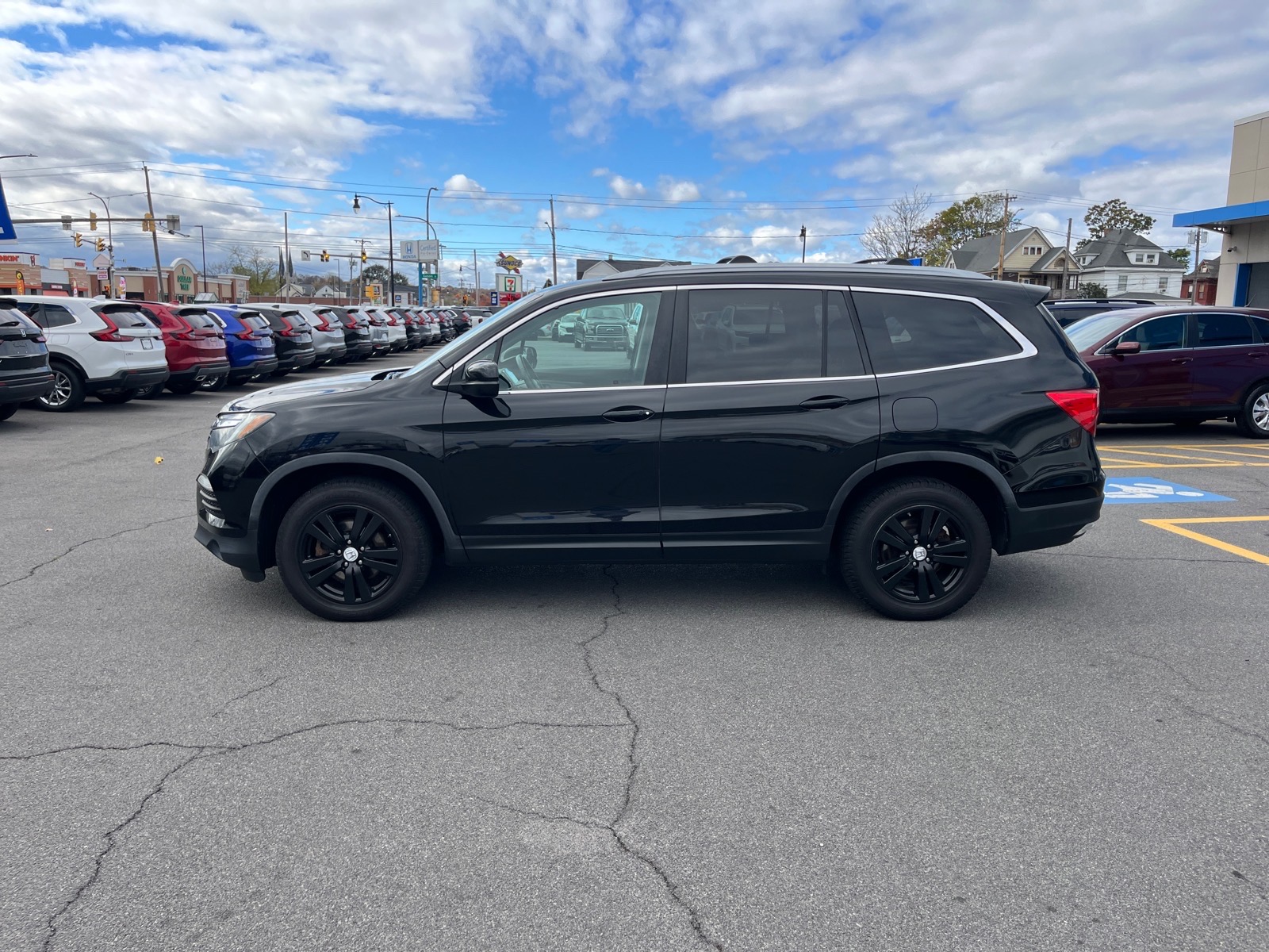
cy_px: 476
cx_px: 634
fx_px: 953
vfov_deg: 53.1
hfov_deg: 67.3
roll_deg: -1.7
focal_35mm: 26
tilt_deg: -7.3
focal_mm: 5.1
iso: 50
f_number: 1.6
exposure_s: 1/1623
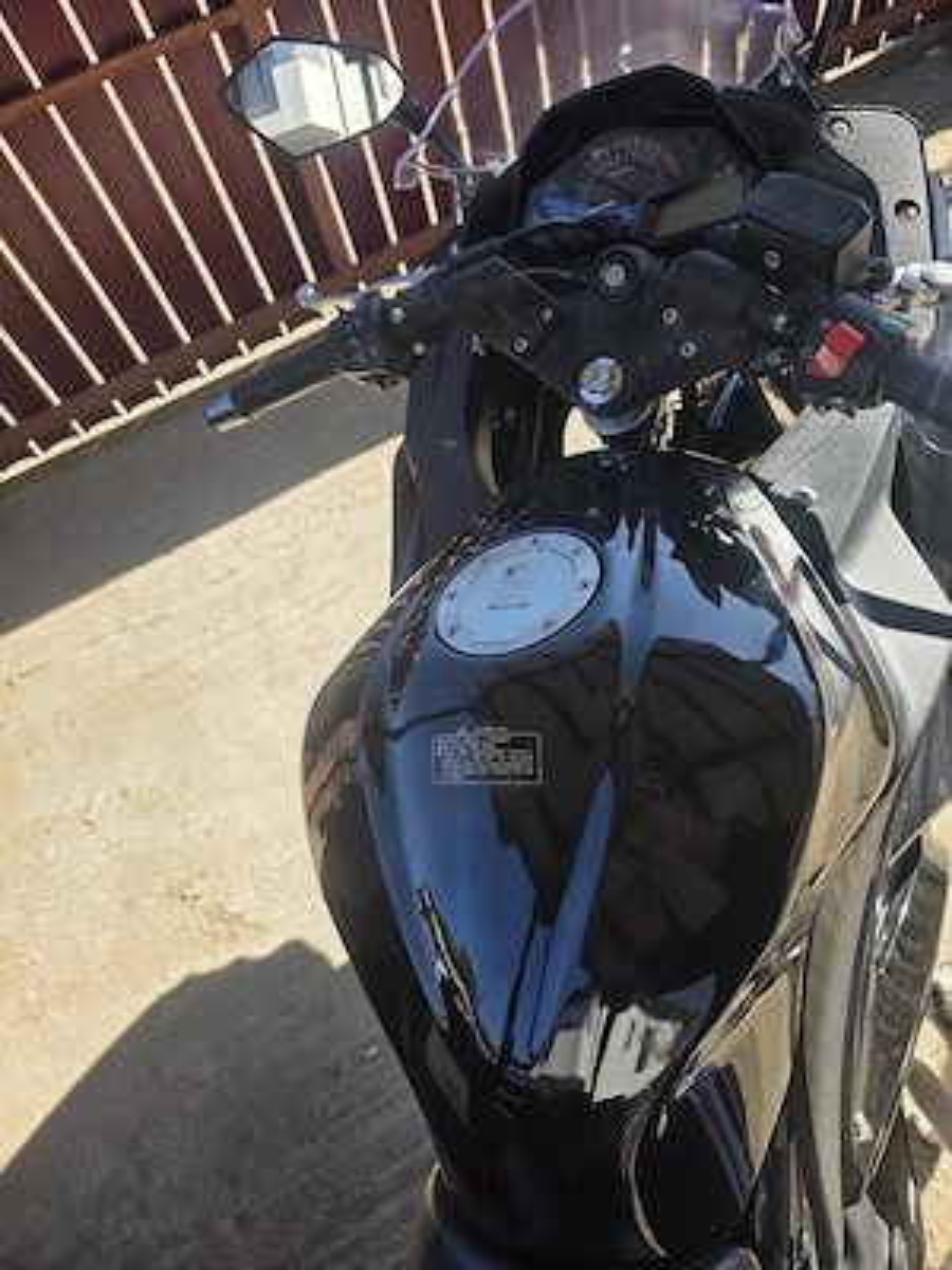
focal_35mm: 23
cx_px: 476
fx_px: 843
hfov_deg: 58.9
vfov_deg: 73.9
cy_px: 635
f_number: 1.7
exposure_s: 1/2000
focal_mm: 6.3
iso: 80
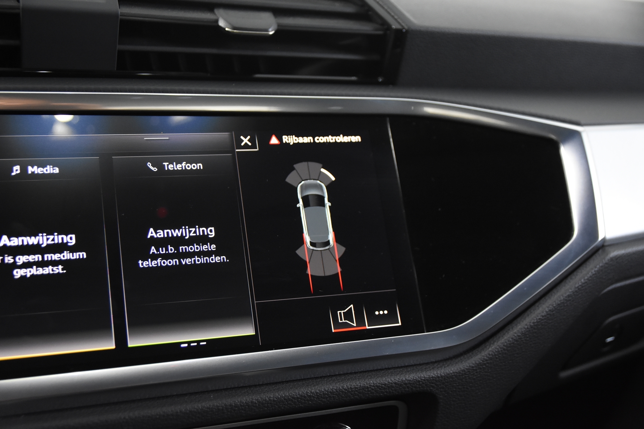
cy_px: 214
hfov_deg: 38.9
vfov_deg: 26.5
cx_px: 322
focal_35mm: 51
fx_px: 912
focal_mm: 34
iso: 2500
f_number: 3.3
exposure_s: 1/50
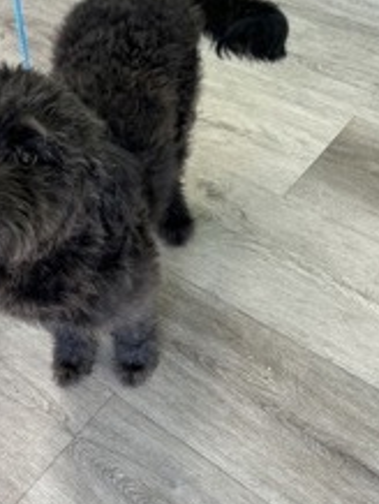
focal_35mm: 50
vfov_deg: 38.0
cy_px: 298
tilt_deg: -56.2
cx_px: 68
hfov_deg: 28.5
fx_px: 728
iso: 100
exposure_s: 1/120
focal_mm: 5.7
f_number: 1.5
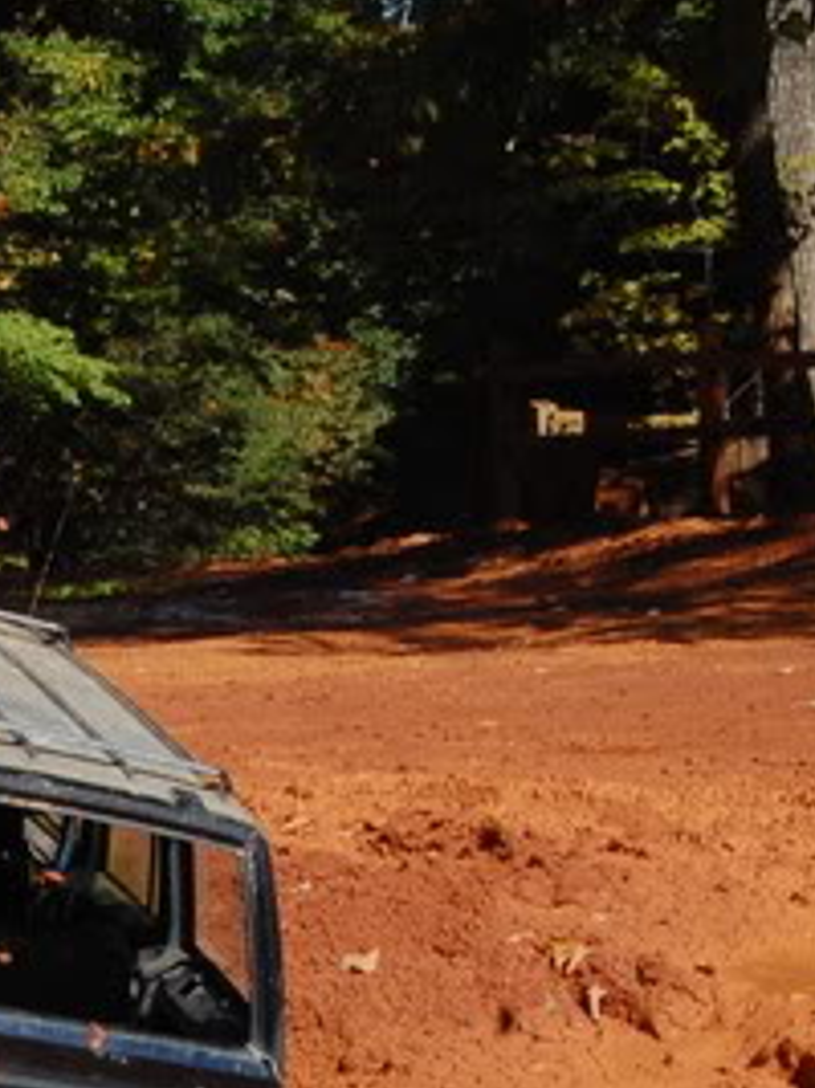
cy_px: 945
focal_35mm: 237
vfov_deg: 8.3
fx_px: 7460
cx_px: -187
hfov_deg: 6.2
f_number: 18
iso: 800
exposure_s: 1/320
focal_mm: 55
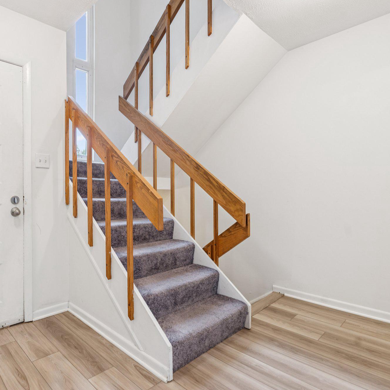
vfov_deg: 70.5
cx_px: 131
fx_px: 276
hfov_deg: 68.6
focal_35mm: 22
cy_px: 198
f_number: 7.1
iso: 200
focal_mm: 16.5
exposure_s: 1/8
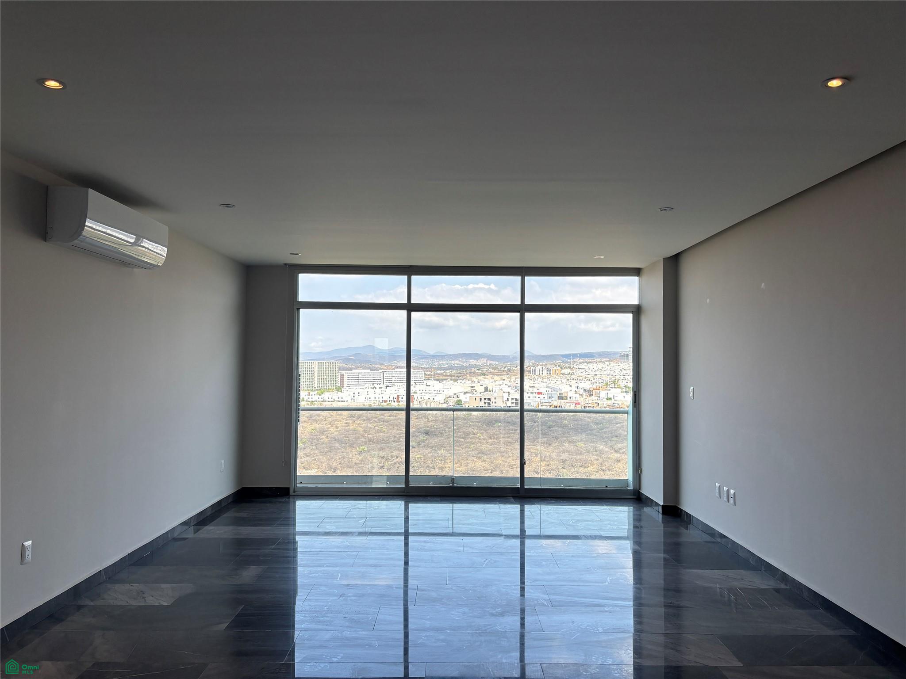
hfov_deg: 67.3
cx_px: 453
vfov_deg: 53.1
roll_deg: -0.1
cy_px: 340
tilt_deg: +1.9
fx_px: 680
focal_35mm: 26
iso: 50
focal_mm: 5.96
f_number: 1.6
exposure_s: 1/732
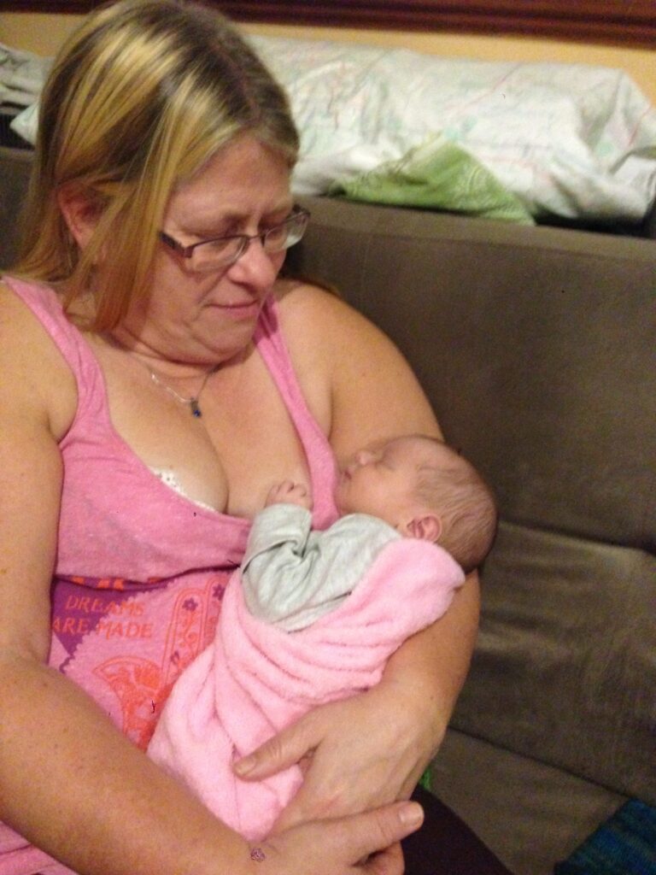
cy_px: 438
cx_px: 328
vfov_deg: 55.4
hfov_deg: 42.9
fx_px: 834
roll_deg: +3.1
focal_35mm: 33
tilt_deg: -37.5
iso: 800
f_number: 2.4
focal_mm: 4.12
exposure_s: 1/15
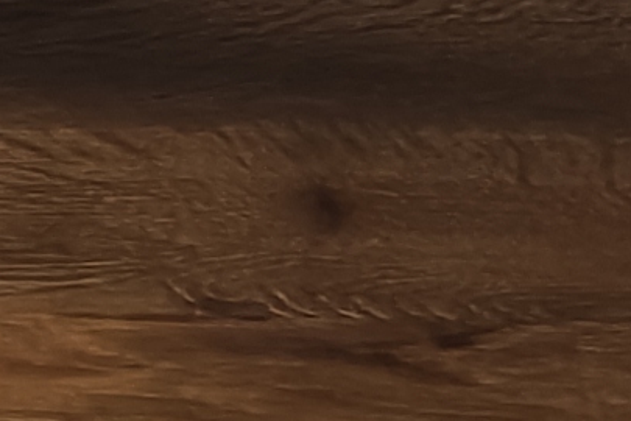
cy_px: -2383
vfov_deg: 4.1
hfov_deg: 8.4
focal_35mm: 242
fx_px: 4241
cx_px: -39
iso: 2000
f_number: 1.6
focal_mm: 6.06
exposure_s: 1/62
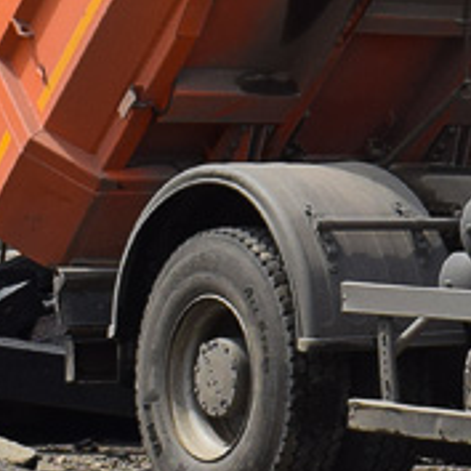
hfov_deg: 7.7
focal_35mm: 216
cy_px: -301
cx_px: 982
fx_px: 3323
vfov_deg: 7.9
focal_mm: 25
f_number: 9
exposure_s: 1/320
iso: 200
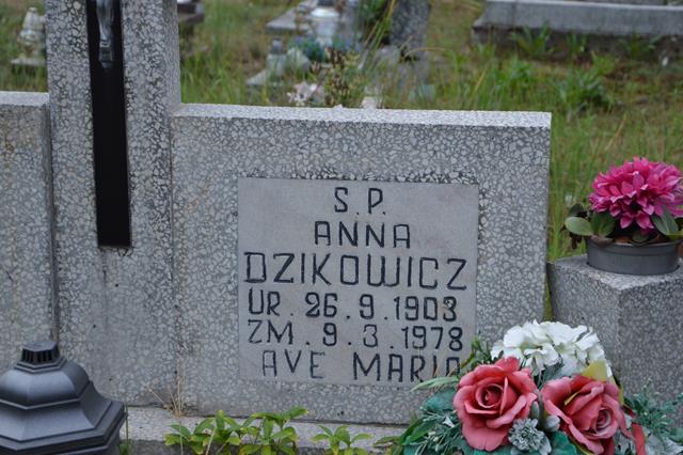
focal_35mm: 93
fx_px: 1763
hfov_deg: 21.9
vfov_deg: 14.7
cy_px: 228
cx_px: 342
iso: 100
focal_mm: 62
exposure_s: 1/125
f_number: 5.6
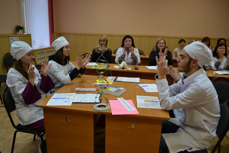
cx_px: 114
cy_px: 76
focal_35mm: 27
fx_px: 172
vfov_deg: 47.9
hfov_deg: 67.4
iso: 400
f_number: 4
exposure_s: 1/60
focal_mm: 18
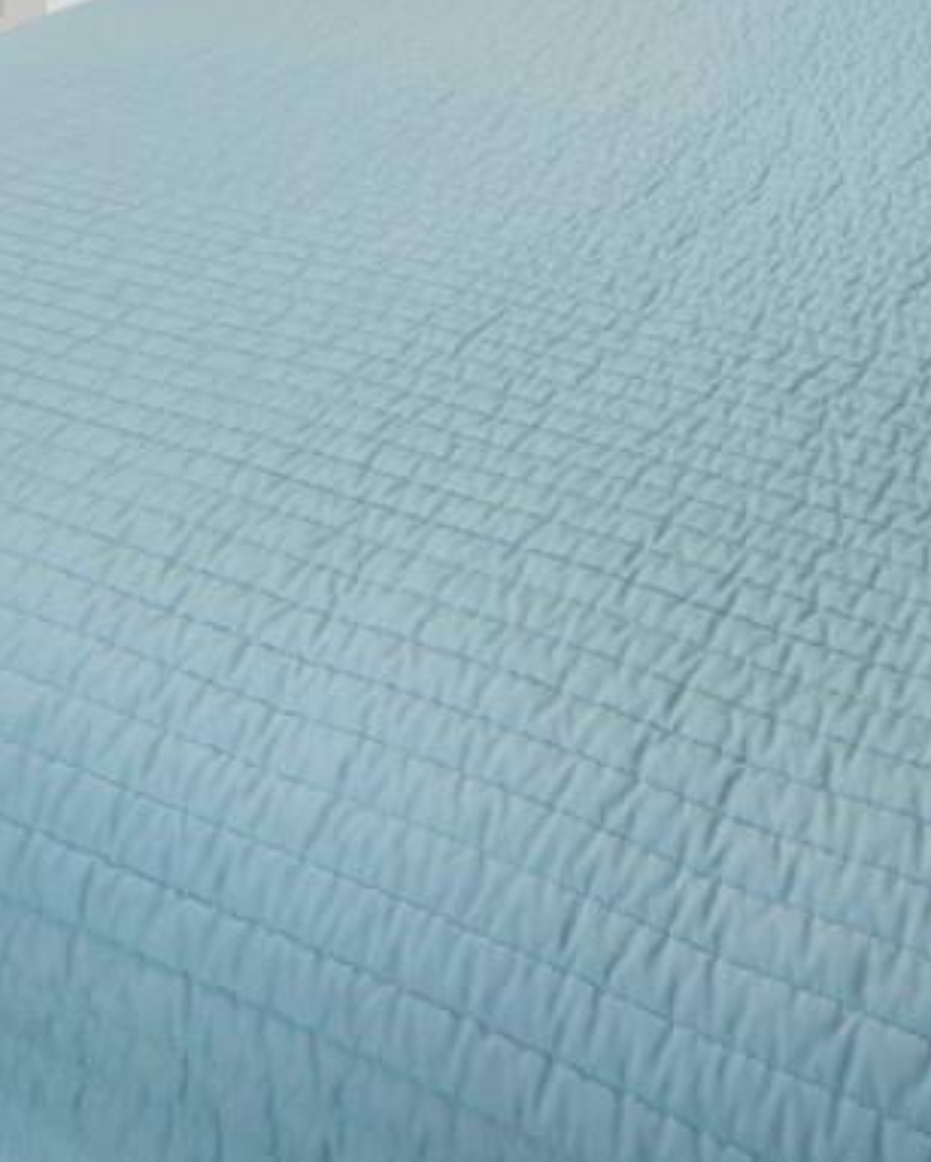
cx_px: 428
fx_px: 1961
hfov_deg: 26.7
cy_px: -592
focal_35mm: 57
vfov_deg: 25.0
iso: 400
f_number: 11
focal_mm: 7
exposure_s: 1.3
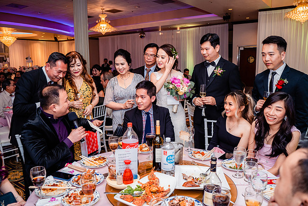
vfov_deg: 46.4
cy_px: 103
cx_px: 154
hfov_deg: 65.5
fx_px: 240
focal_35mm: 28
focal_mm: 28
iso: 1600
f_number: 4.5
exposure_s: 1/160
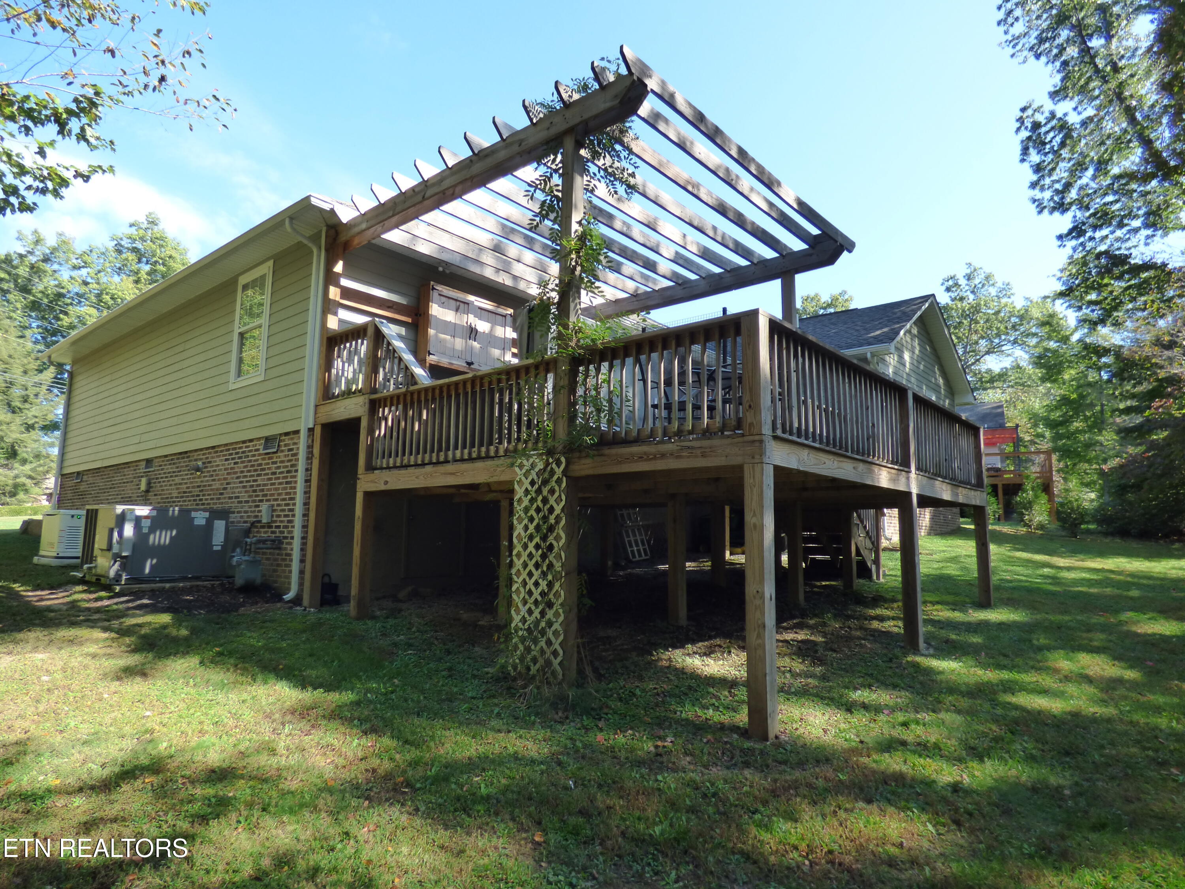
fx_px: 685
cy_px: 444
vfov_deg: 66.0
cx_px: 592
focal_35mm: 20
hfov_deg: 81.7
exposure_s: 1/400
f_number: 2.8
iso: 200
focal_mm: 3.58
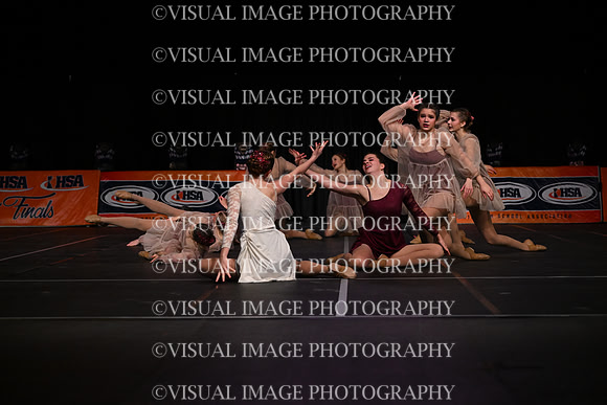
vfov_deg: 15.7
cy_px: 202
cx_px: 304
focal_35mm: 87
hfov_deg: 23.4
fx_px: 1467
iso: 6400
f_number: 4
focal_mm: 87
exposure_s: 1/1000
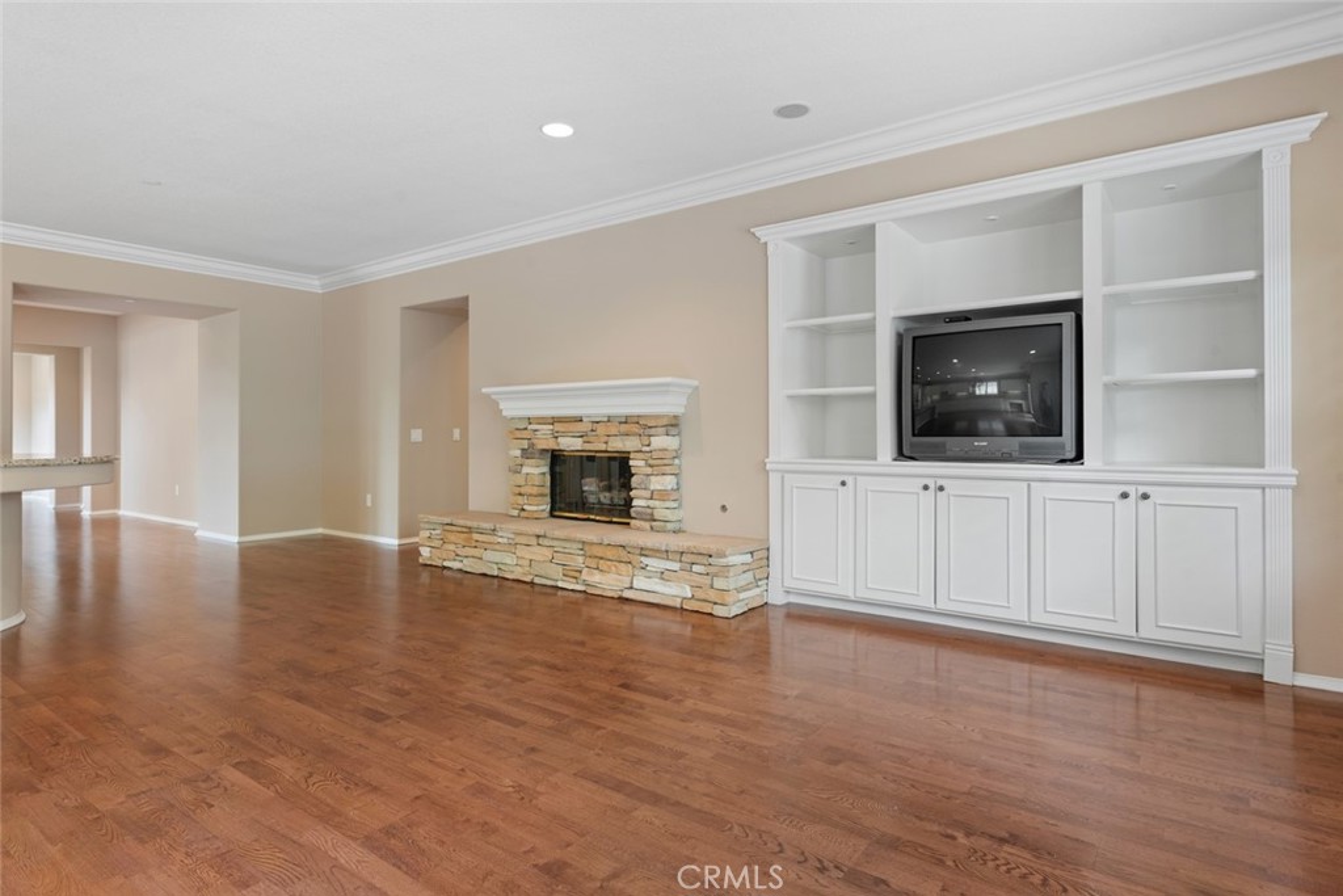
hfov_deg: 86.9
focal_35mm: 19
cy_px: 448
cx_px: 672
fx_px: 709
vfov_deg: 64.6
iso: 400
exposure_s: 1/3
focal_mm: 19
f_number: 8
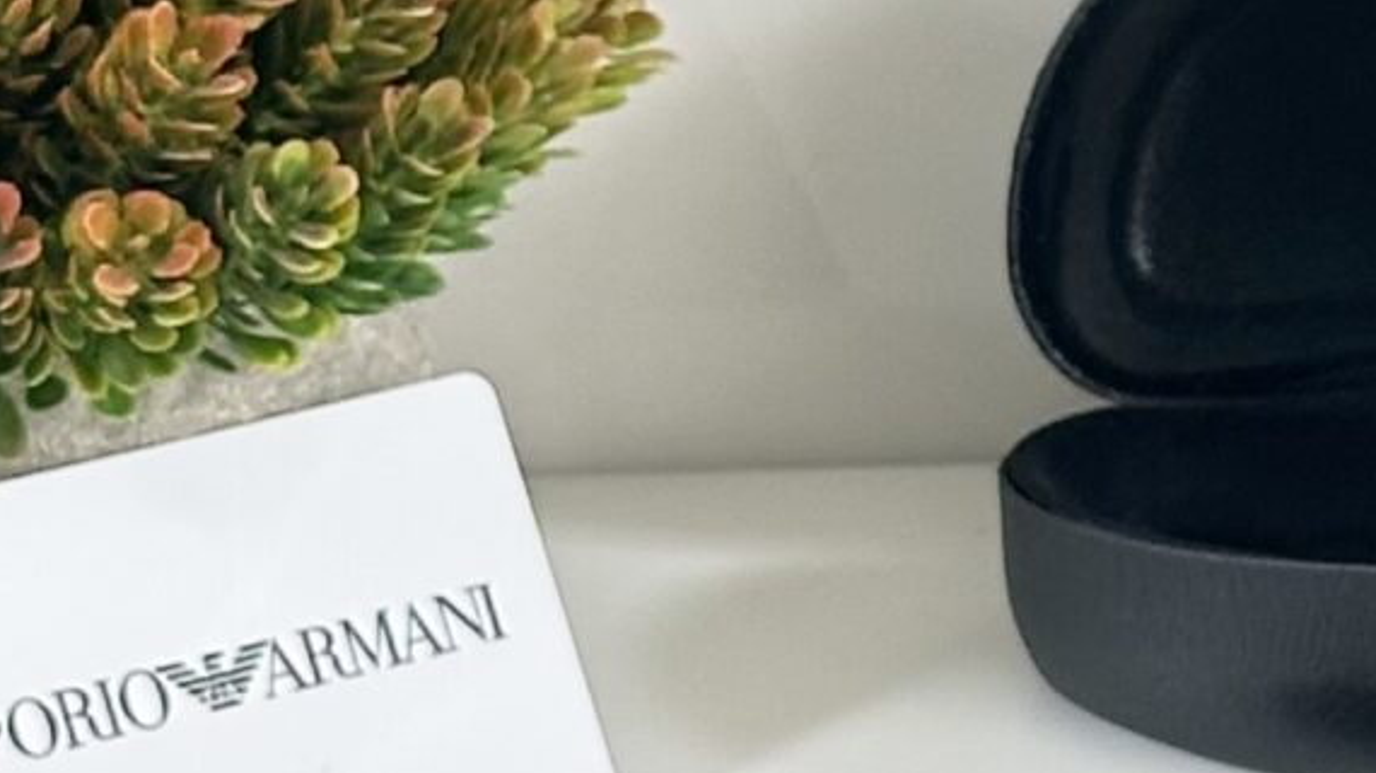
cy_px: 674
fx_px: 8570
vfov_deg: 5.2
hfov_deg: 8.9
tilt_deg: -24.4
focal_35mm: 235
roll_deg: +1.4
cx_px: 2272
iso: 100
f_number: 1.78
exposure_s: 1/100
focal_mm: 6.86
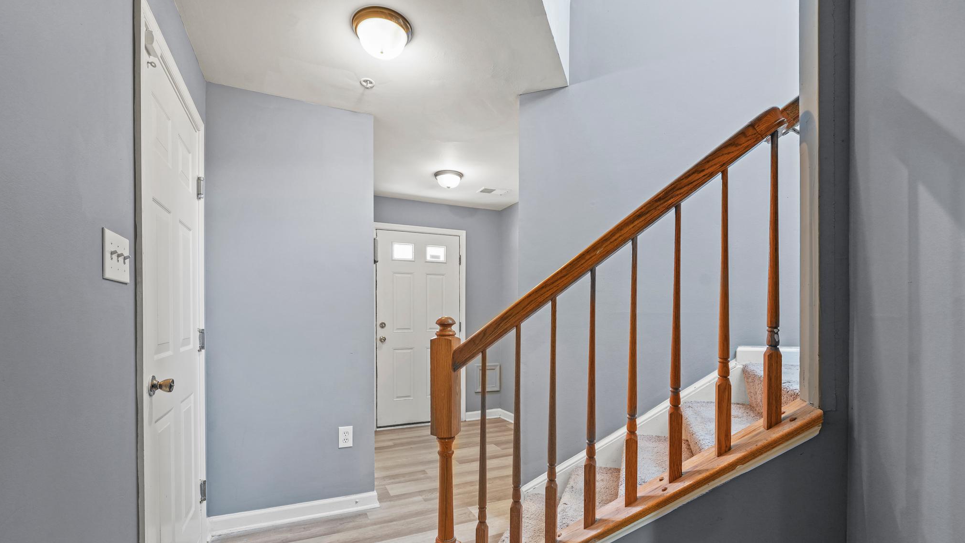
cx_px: 482
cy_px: 326
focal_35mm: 16
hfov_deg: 98.3
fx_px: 418
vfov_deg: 65.4
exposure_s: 2
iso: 160
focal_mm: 15.3
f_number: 7.1
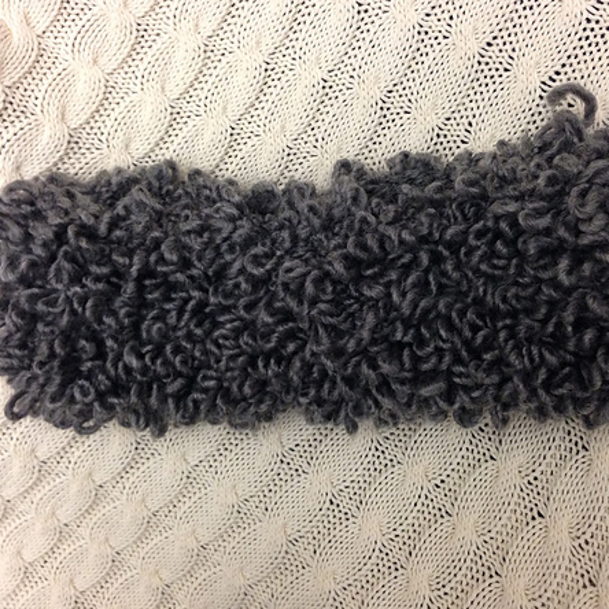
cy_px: 309
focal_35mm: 42
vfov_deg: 40.0
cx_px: 329
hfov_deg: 40.0
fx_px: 836
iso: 200
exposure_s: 1/20
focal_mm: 4.12
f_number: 2.4
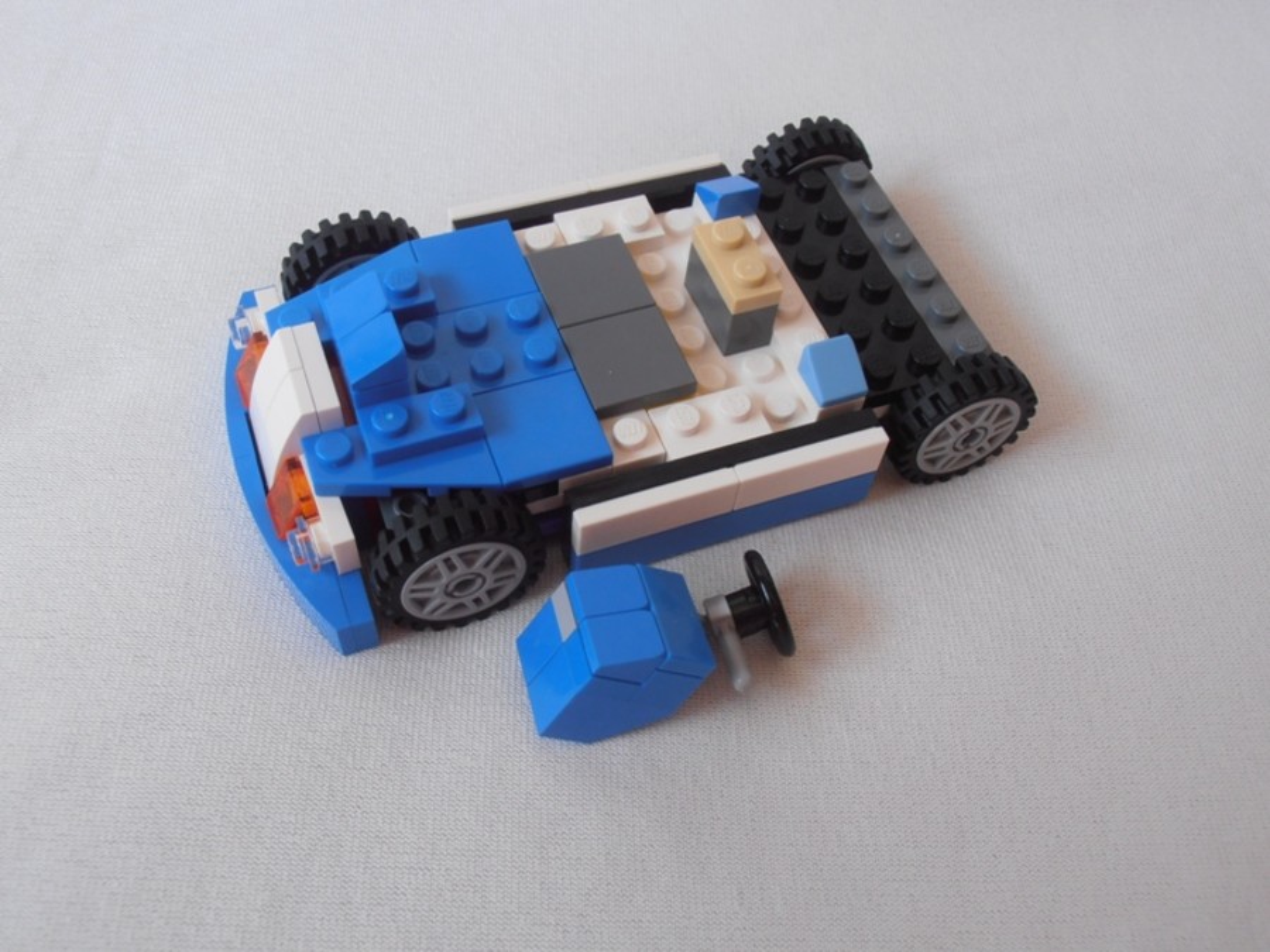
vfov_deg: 38.7
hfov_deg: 50.1
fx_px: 1357
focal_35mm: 37
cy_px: 476
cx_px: 635
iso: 80
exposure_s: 1/40
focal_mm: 6.61
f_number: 3.9
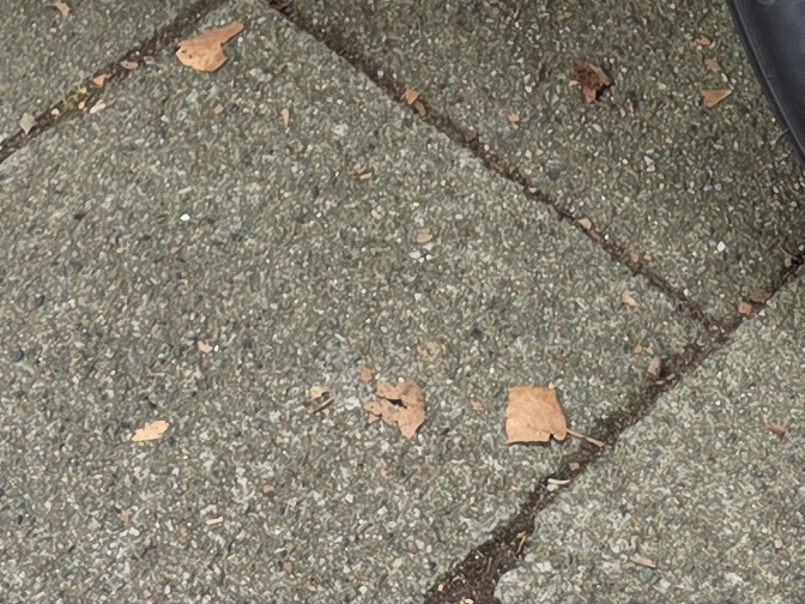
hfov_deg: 14.4
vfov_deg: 9.5
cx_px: 520
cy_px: -922
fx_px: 3186
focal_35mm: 137
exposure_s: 1/180
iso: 80
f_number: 1.7
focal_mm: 6.3
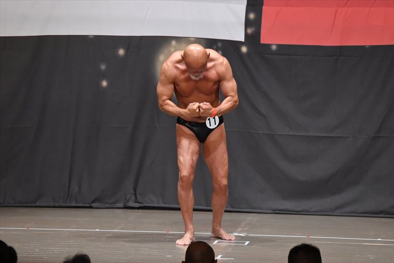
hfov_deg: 8.6
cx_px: 197
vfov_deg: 5.7
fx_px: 2625
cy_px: 132
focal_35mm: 240
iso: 6400
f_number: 5.6
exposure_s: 1/400
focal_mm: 160
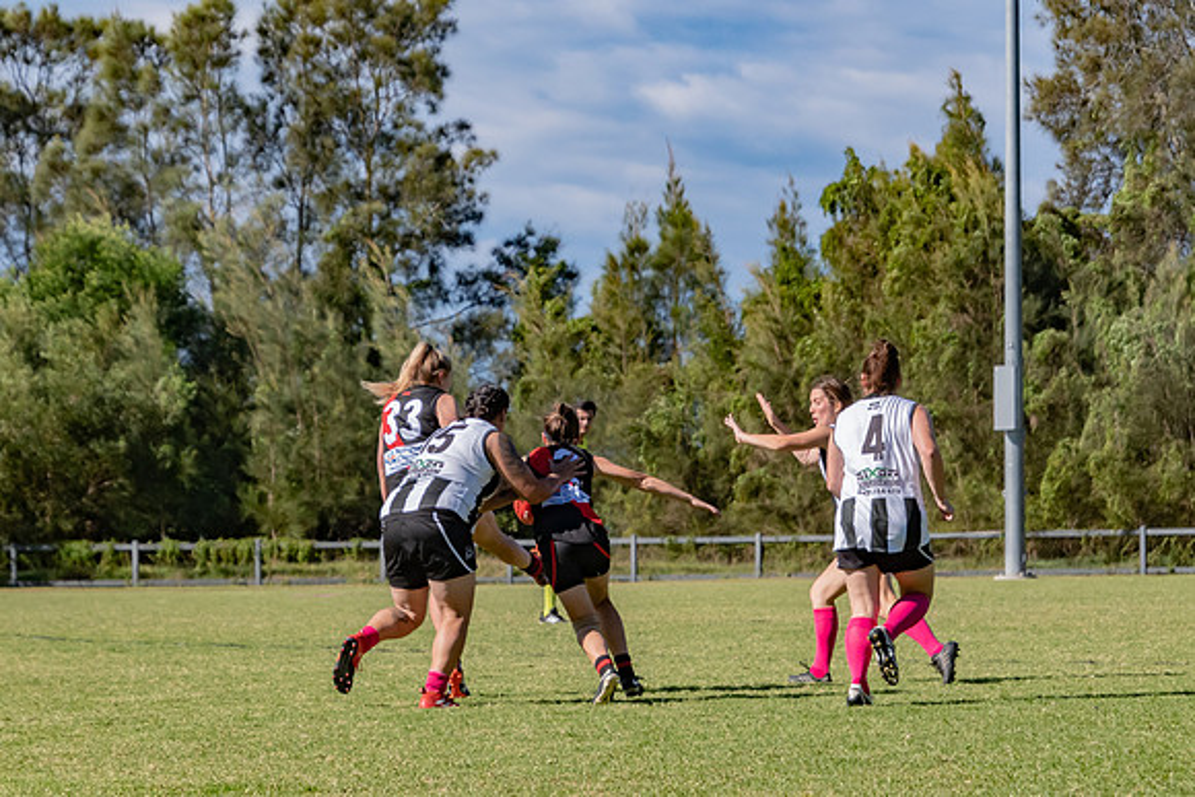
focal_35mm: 189
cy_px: 490
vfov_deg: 7.3
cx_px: 451
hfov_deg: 10.9
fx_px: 6259
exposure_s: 1/3200
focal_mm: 100
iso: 800
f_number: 6.3
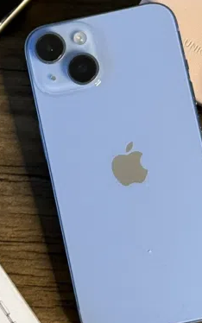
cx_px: 94
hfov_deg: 15.0
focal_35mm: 87
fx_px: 766
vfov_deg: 23.8
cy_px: 135
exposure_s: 1/88
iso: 125
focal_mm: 6.76
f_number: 1.78
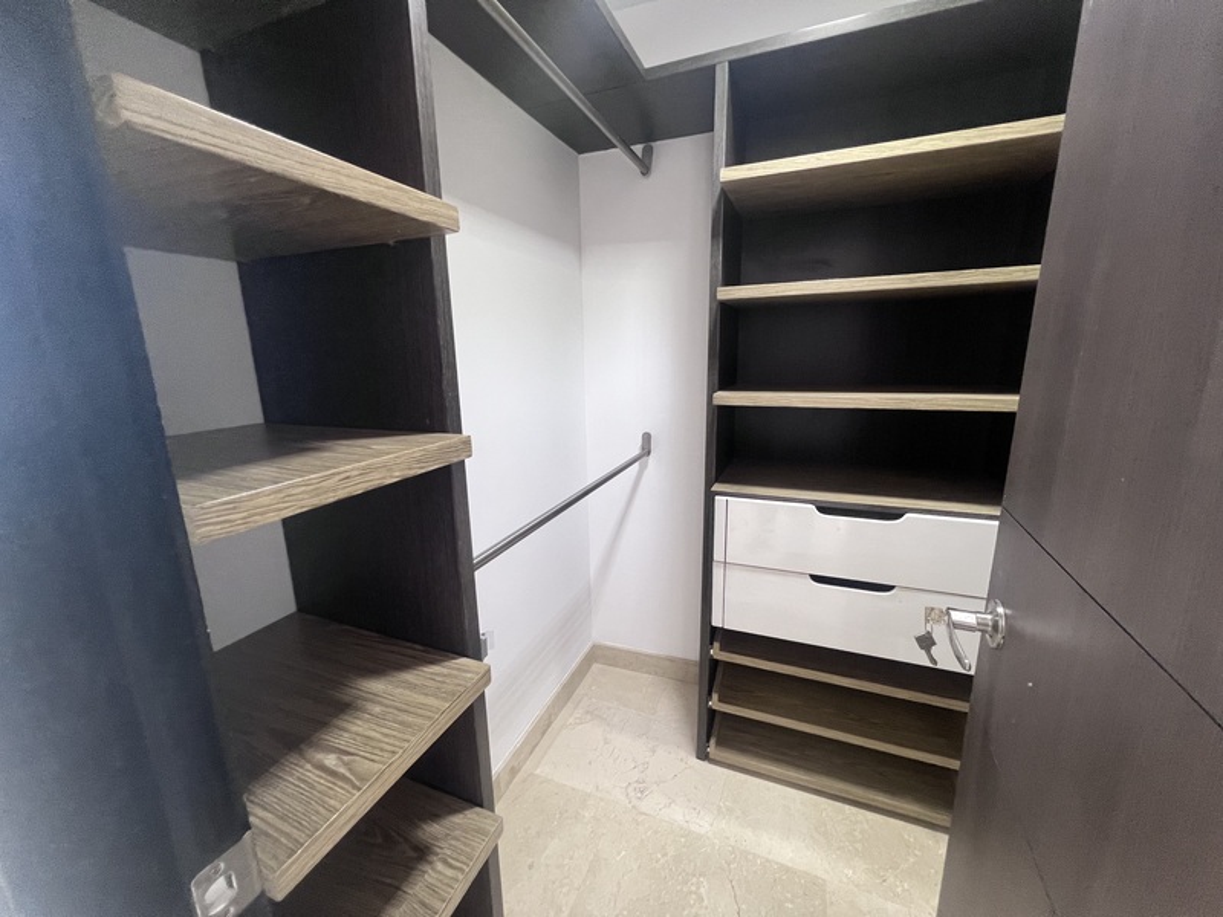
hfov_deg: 106.2
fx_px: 459
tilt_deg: -12.9
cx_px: 612
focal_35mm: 13
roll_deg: +1.0
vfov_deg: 89.9
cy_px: 458
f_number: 1.8
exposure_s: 1/82
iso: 250
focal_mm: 1.57
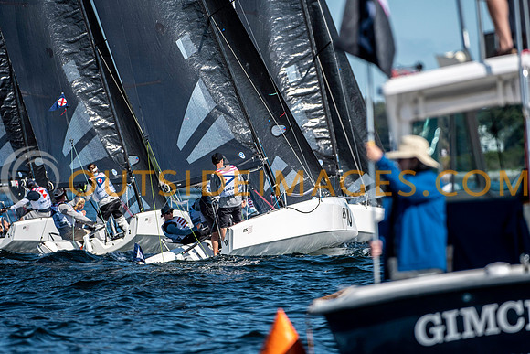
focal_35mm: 330
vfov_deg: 4.2
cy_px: 177
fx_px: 4859
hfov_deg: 6.2
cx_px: 265
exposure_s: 1/4000
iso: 320
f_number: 4
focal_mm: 220
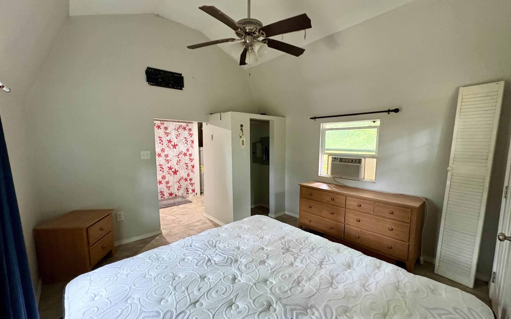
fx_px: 209
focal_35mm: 15
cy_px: 165
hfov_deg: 101.5
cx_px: 255
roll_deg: +1.0
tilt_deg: -6.8
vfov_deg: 74.8
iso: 500
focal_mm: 2.22
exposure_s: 1/60
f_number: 2.2
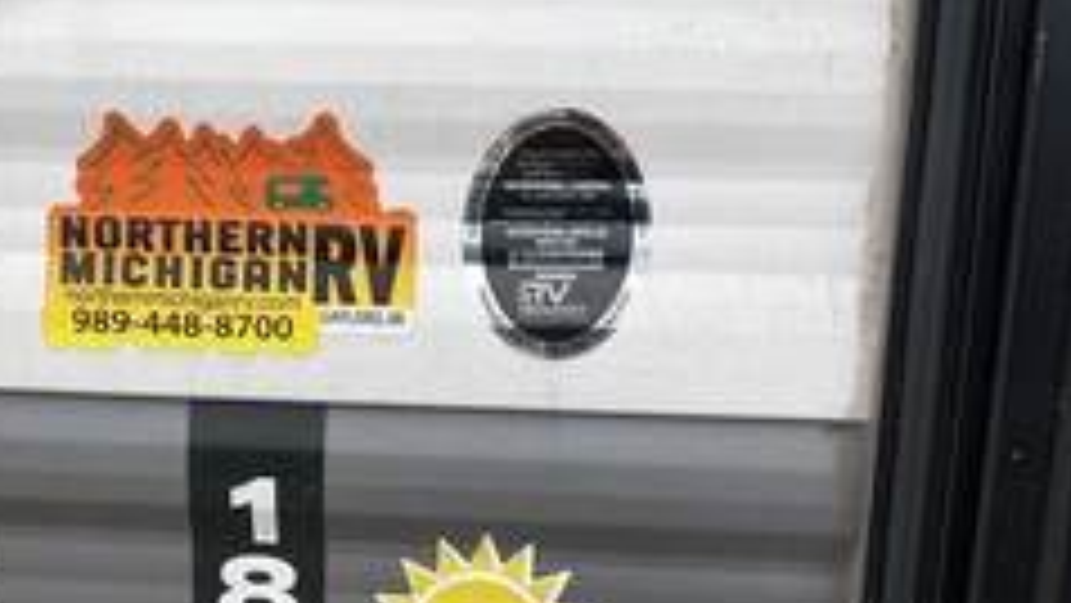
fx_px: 1505
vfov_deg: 21.9
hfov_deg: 39.0
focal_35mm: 53
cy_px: 590
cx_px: 436
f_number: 1.8
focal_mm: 3
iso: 25
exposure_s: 1/262
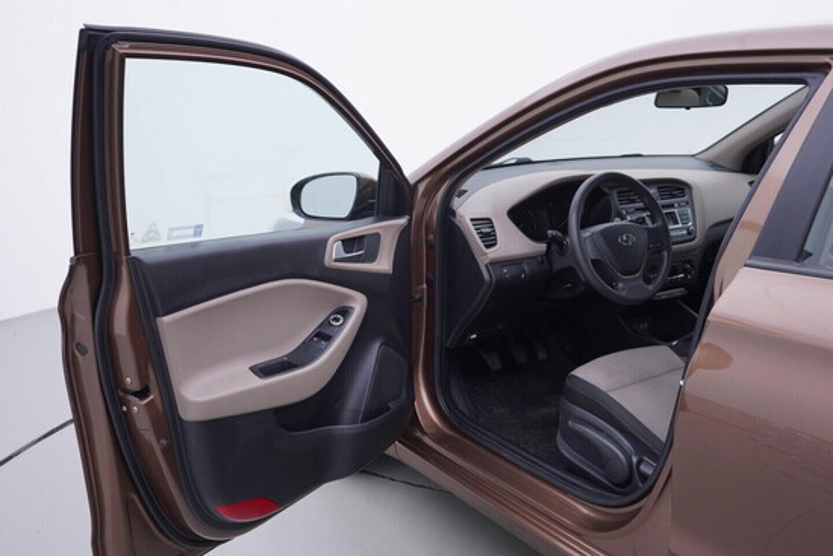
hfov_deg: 53.1
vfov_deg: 36.9
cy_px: 278
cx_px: 416
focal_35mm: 36
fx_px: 833
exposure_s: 1/60
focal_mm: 24
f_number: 3.5
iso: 125
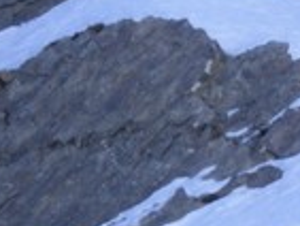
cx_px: 298
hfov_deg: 4.1
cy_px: 149
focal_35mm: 486
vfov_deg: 3.1
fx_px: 4216
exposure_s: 1/200
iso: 64
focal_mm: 18.9
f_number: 5.9
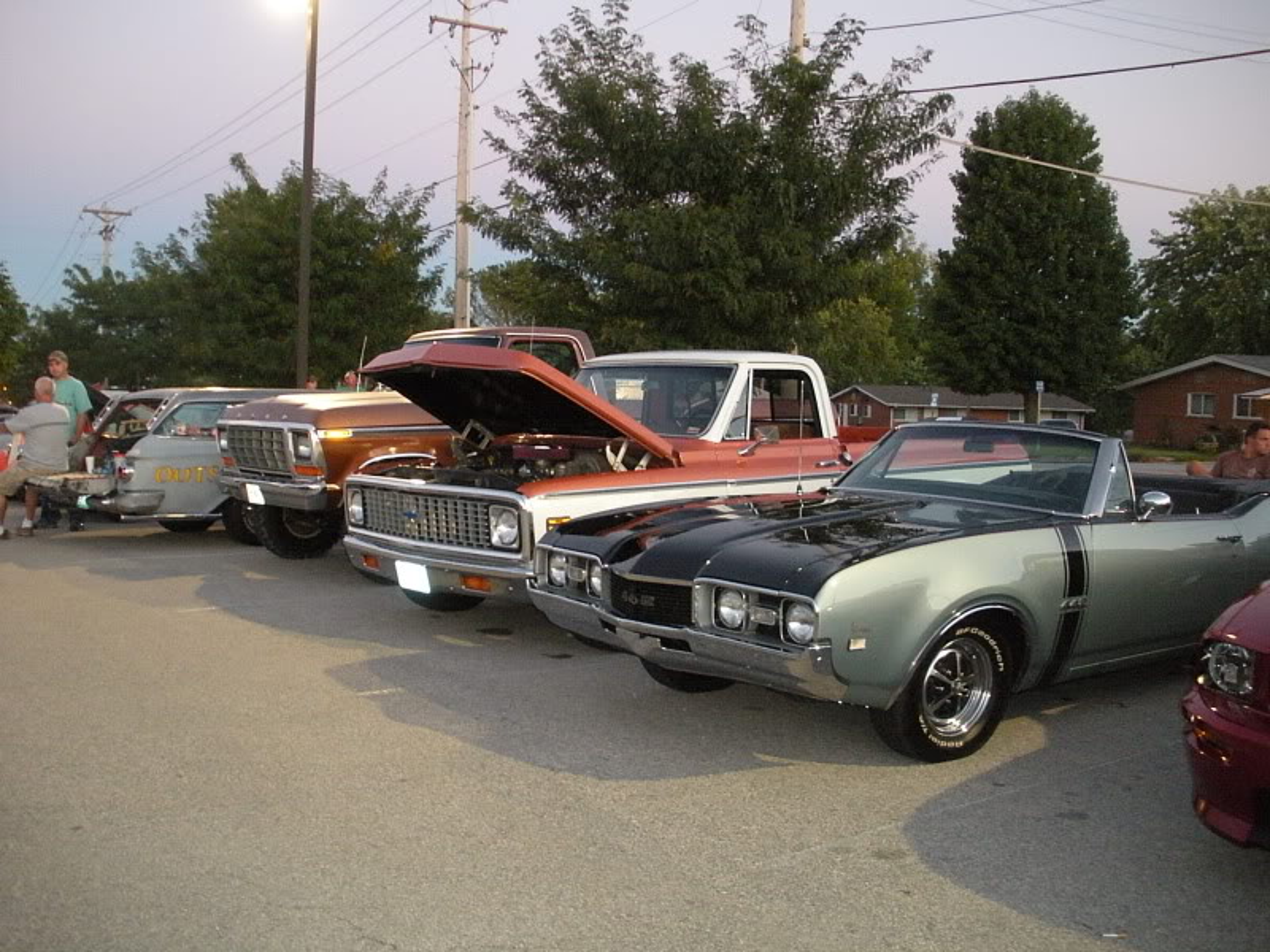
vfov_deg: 39.7
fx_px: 1321
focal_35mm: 36
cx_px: 635
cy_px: 476
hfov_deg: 51.4
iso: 400
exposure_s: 1/15.1
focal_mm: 6.3
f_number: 3.5
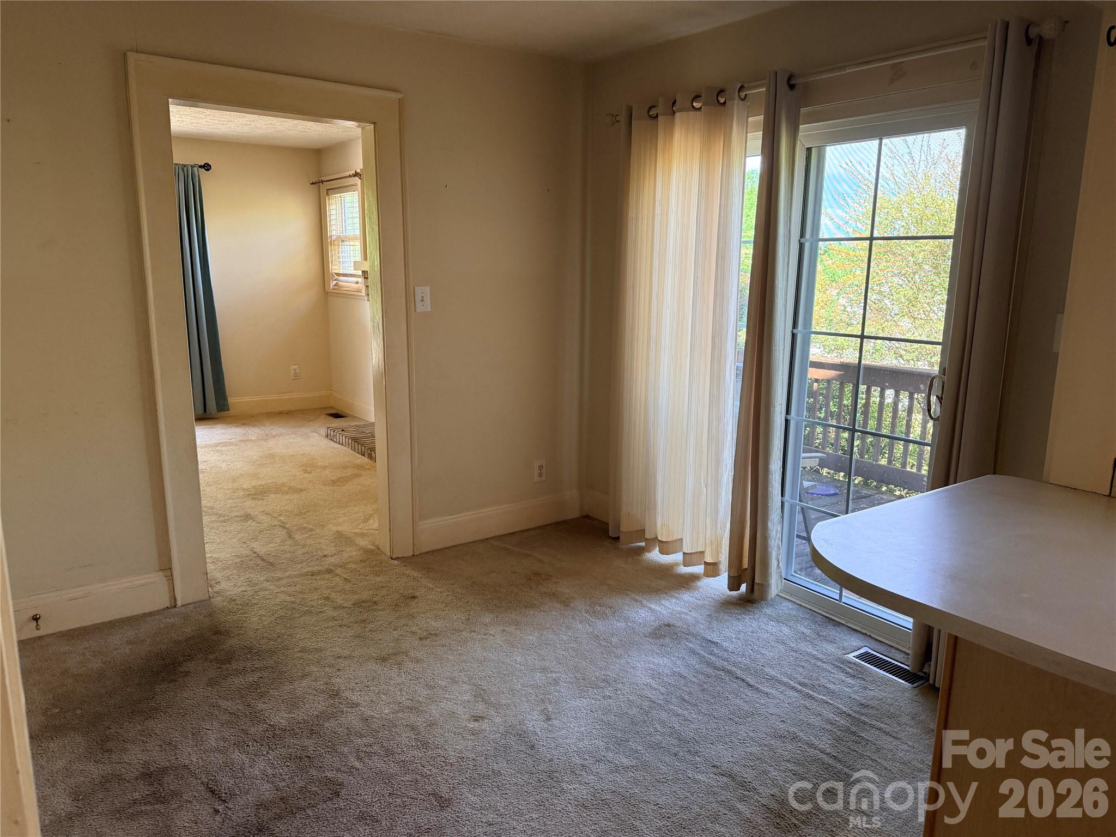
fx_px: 774
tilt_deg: -10.5
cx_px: 558
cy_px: 418
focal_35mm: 24
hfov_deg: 71.6
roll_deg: -1.3
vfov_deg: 56.8
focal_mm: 6.76
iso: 250
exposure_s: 1/120
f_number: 1.78
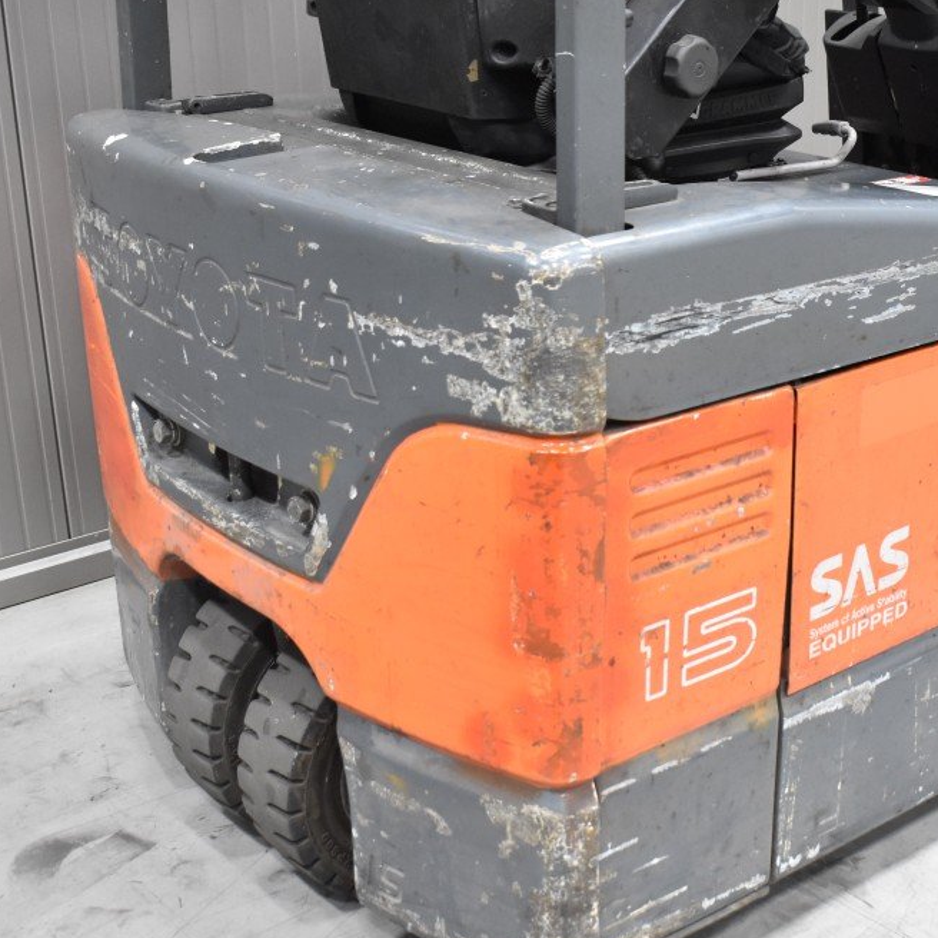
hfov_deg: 30.5
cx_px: 575
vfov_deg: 30.5
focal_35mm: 56
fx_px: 1717
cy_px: 542
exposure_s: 1/25
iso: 1600
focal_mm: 24
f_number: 4.5
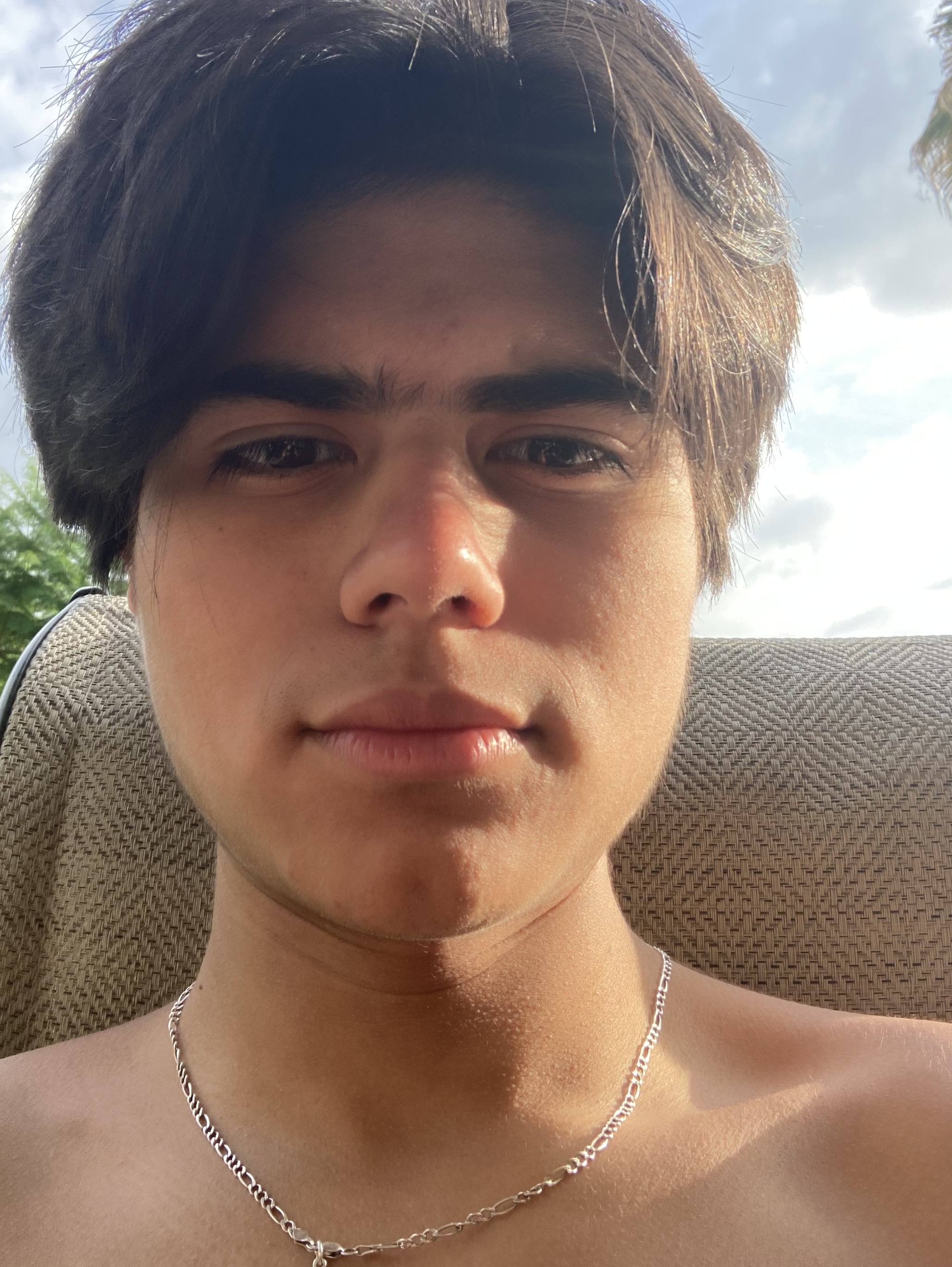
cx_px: 448
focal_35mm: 36
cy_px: 594
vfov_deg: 51.3
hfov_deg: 39.7
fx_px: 1319
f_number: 2.2
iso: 20
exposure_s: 1/121
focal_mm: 2.87
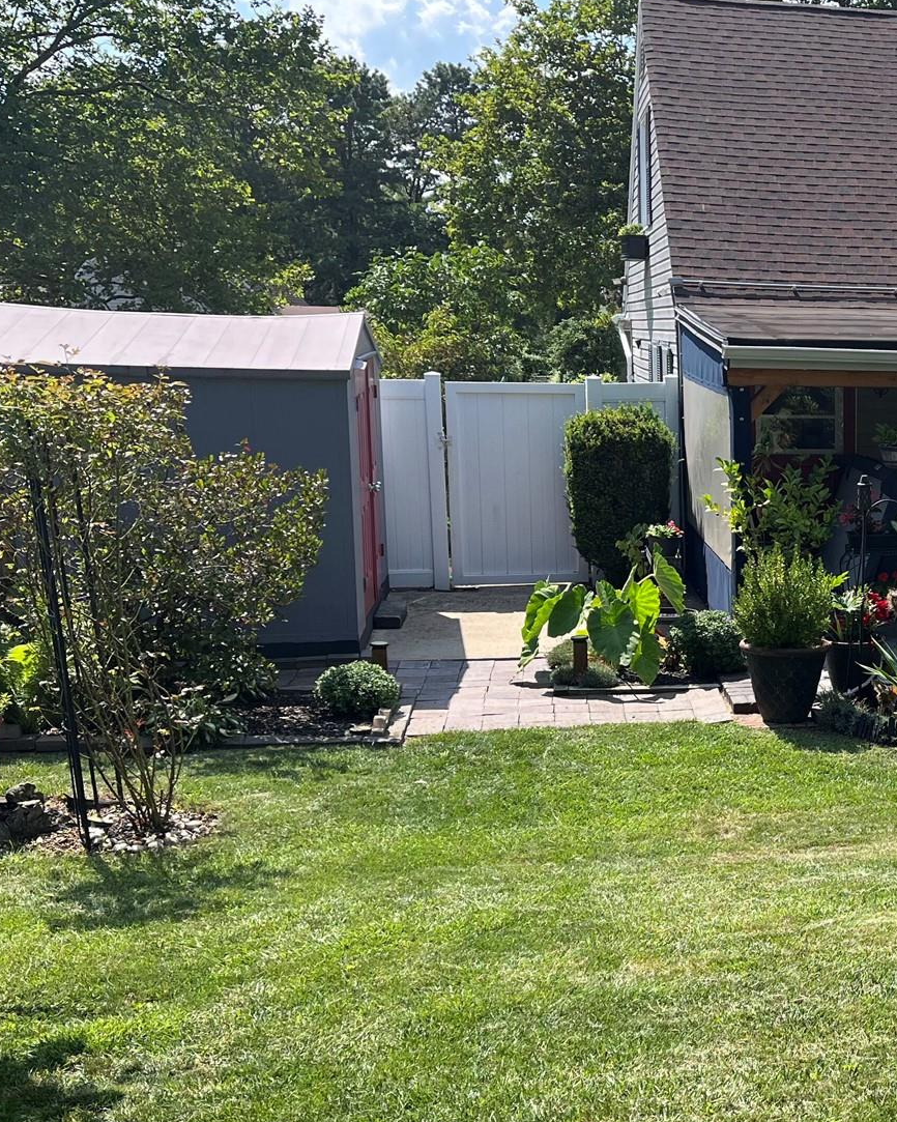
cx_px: 986
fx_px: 1593
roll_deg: -1.2
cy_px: 651
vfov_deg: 38.7
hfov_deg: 28.6
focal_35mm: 48
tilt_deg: -11.2
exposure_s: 1/1672
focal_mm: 5.1
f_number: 1.6
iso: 50
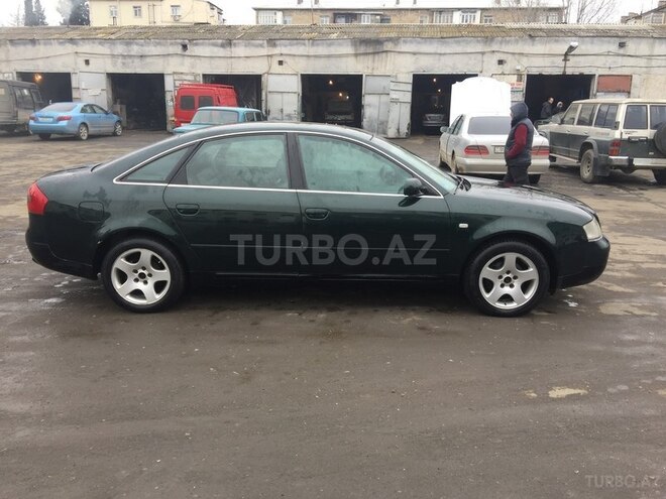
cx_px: 333
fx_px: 558
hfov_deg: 61.7
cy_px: 250
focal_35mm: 29
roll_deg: -1.2
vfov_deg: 48.2
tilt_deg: -10.9
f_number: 2.2
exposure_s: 1/144
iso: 32
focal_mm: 4.15
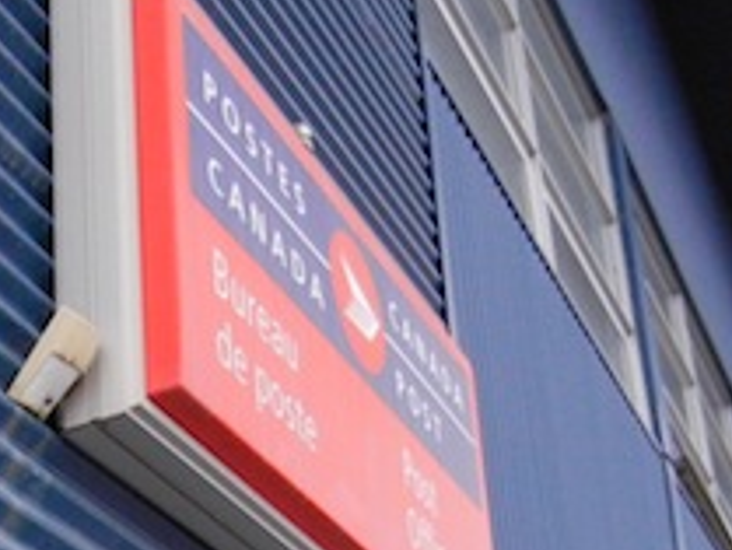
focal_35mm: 82
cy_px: 655
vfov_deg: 17.2
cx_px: 53
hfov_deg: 23.1
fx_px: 1735
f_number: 7
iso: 800
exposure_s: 1/542
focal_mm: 5.4
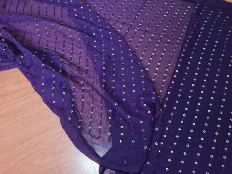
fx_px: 174
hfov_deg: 67.3
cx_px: 116
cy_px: 87
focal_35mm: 26
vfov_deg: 53.1
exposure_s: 1/24
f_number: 1.8
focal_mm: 5.4
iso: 640
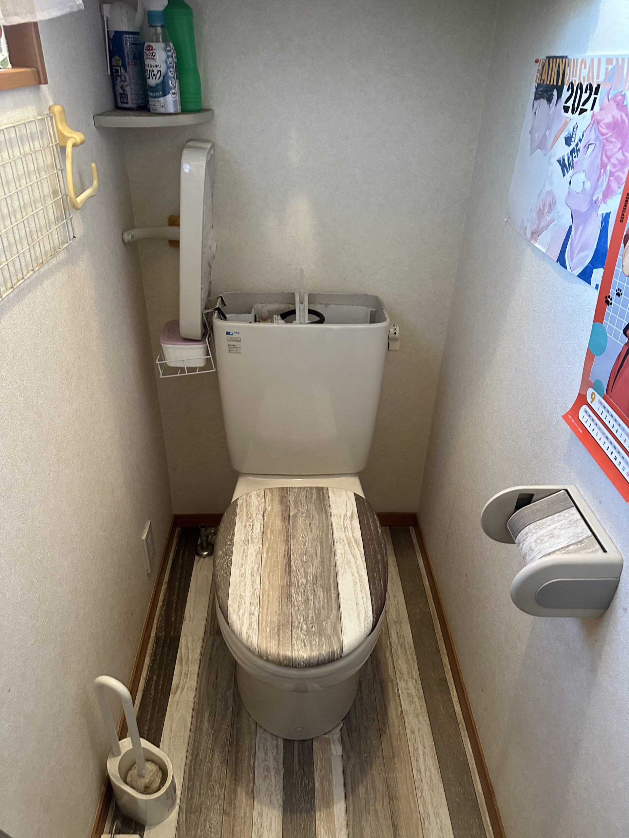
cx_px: 314
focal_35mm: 24
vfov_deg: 71.6
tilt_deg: -31.9
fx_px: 581
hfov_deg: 56.8
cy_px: 419
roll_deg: -1.8
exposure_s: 1/50
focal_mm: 6.86
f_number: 1.78
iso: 320
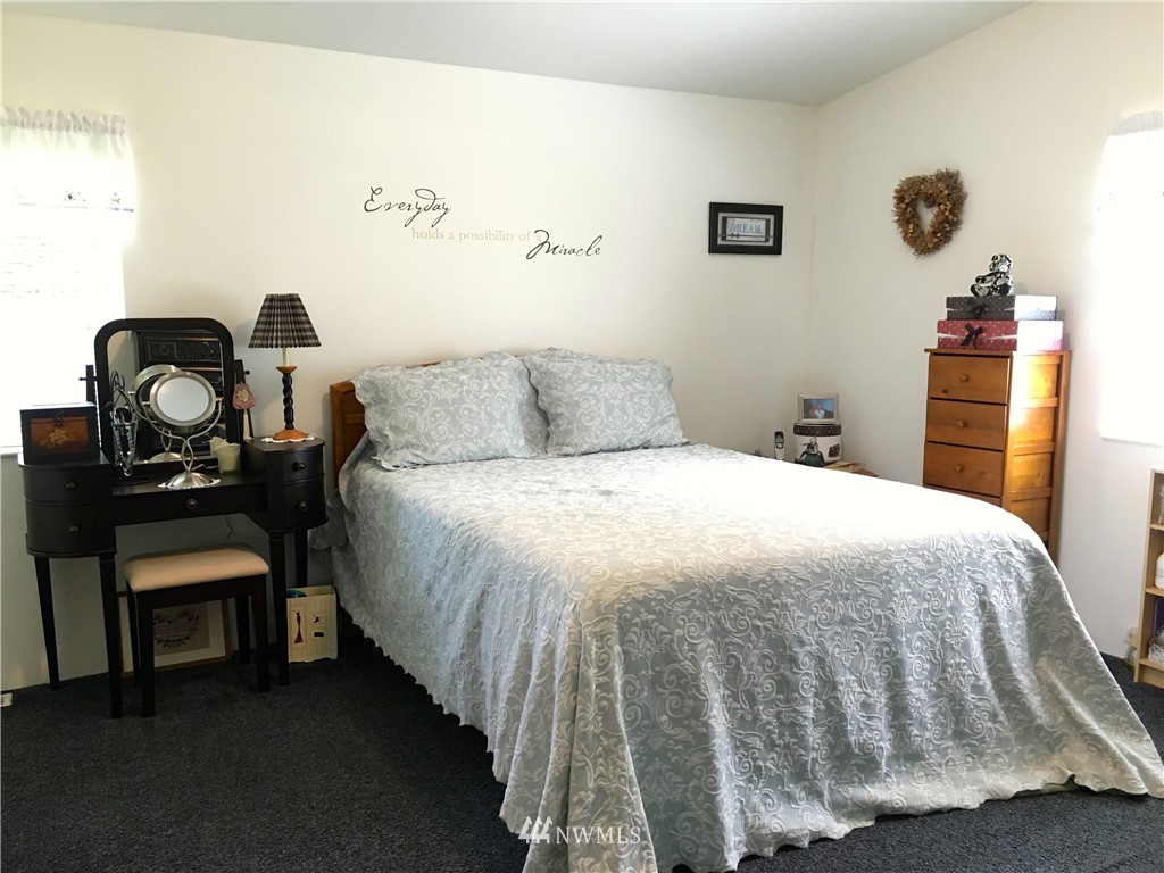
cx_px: 582
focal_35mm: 29
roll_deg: +0.4
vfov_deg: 48.2
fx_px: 975
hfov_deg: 61.7
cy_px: 436
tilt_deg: -7.6
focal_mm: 4.15
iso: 125
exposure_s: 1/30
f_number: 2.2
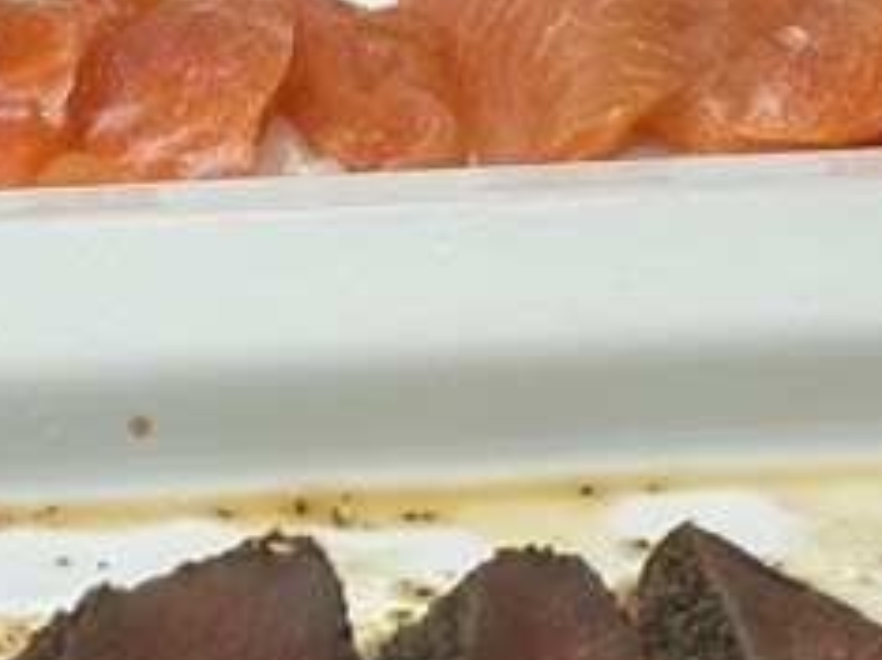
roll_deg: -1.4
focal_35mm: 245
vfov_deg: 6.0
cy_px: -476
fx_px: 6239
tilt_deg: -17.5
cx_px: -353
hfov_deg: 8.0
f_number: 1.78
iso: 64
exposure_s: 1/612
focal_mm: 6.86
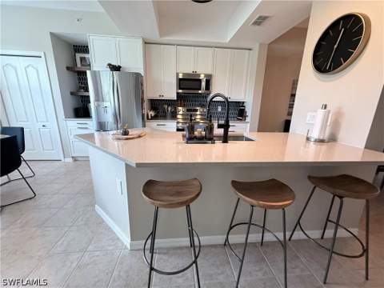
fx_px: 155
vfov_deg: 85.7
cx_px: 192
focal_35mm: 14
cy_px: 144
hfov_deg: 102.1
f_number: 2.2
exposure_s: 1/120
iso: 320
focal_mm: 2.22
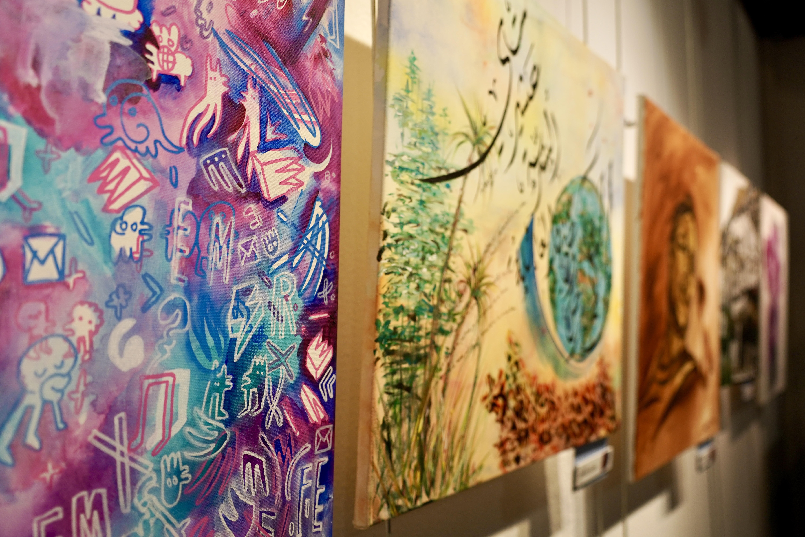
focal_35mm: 33
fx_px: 738
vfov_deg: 40.0
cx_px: 402
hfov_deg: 57.2
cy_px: 268
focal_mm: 33
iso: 500
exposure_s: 1/160
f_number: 4
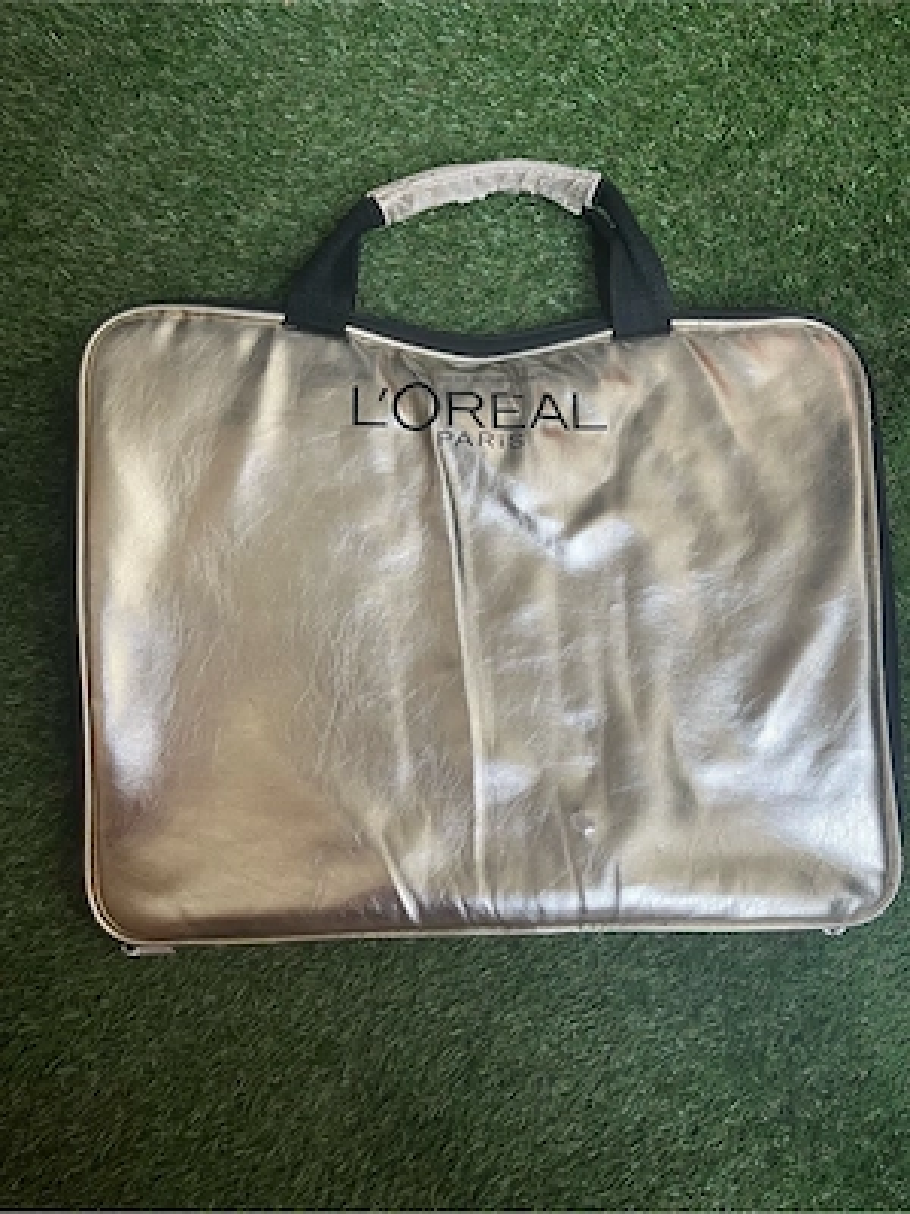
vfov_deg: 67.3
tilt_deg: -85.3
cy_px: 607
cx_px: 455
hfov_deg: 53.1
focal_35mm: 26
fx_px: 911
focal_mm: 5.1
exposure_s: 1/65
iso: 125
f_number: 1.6
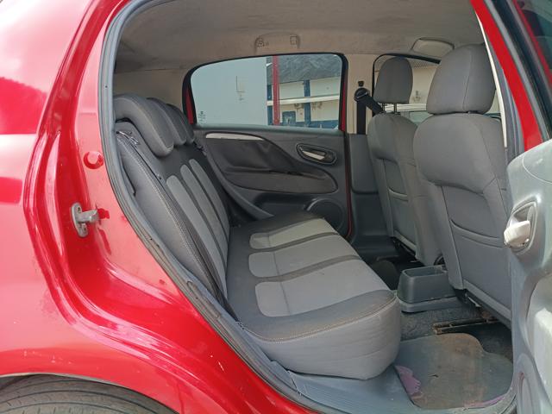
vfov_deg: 53.1
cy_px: 207
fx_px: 415
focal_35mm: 26
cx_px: 276
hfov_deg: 67.3
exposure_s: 1/120
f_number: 1.8
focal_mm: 4.81
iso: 181
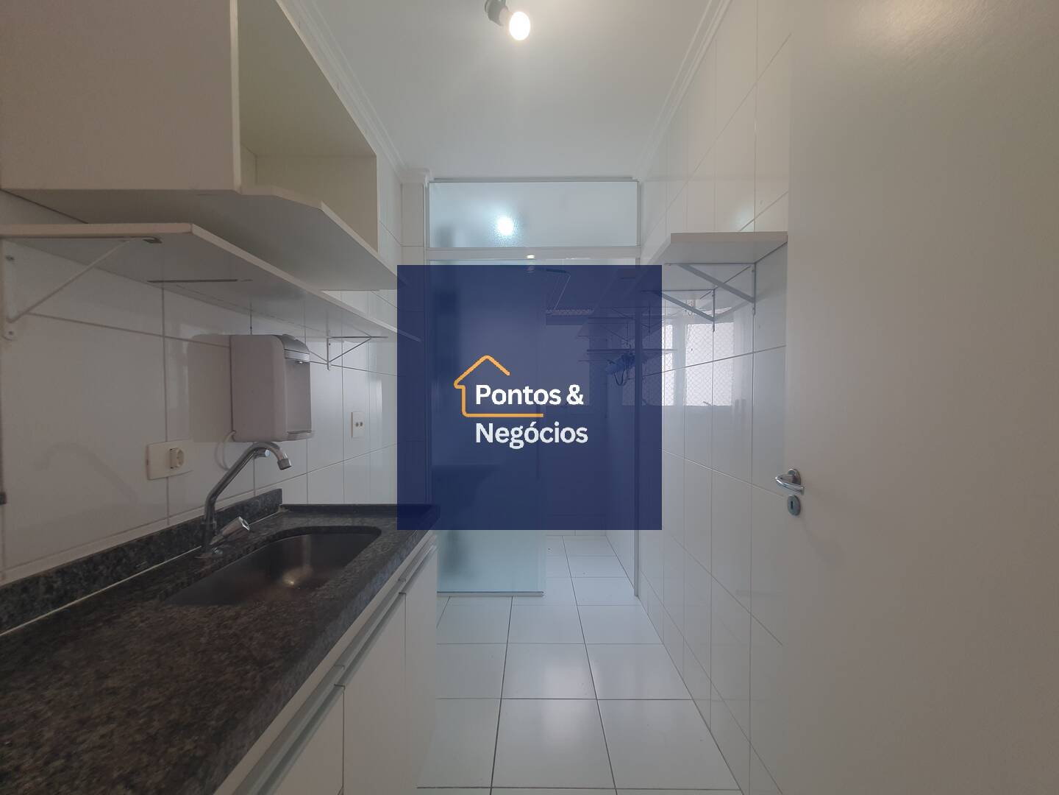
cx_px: 530
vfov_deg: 89.9
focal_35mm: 13
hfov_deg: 106.2
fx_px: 398
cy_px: 398
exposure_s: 1/60
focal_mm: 1.8
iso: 50
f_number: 2.2
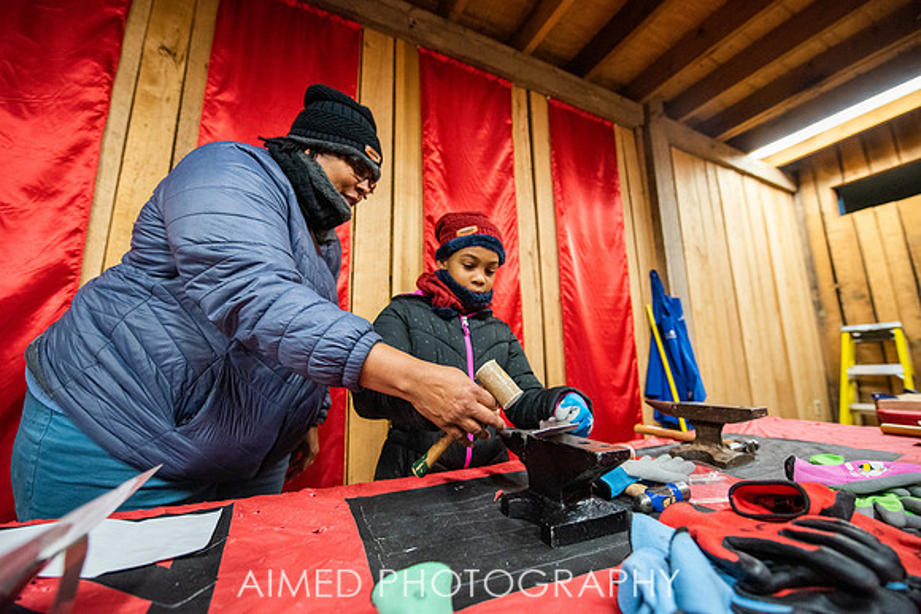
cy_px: 307
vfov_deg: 79.9
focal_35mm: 14
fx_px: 367
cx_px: 460
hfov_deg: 103.0
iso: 2000
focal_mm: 14
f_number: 2.8
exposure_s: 1/160
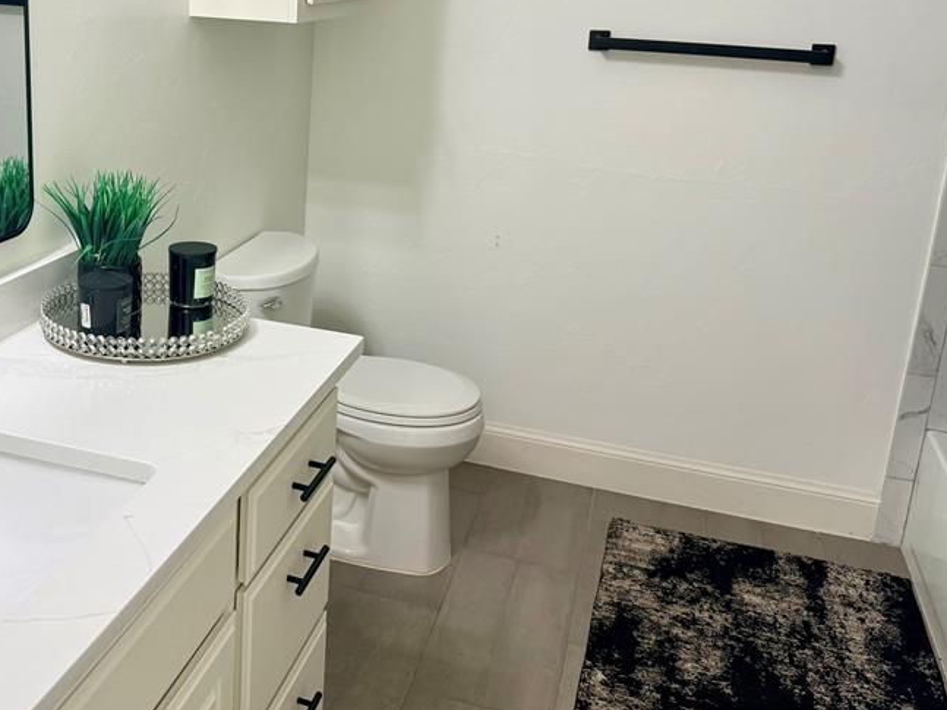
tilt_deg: -13.8
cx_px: 287
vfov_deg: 37.2
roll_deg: -2.4
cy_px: 227
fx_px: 1039
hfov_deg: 47.8
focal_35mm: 38
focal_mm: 6.76
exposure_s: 1/120
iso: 125
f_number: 1.78
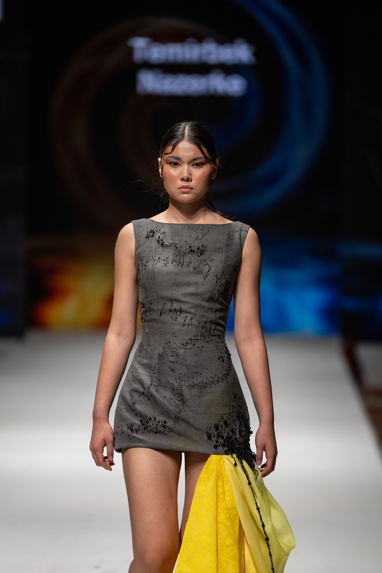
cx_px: 191
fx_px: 3183
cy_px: 286
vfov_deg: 10.3
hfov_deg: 6.9
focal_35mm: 200
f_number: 2.8
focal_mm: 200
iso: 200
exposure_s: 1/400
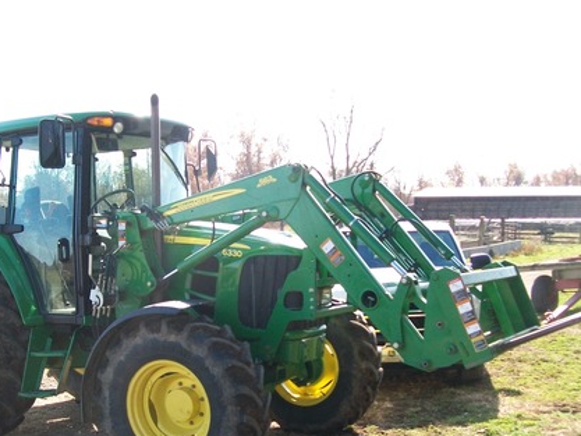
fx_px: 789
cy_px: 272
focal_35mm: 47
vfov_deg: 30.8
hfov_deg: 40.2
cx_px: 227
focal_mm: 6
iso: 80
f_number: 2.7
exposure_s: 1/320
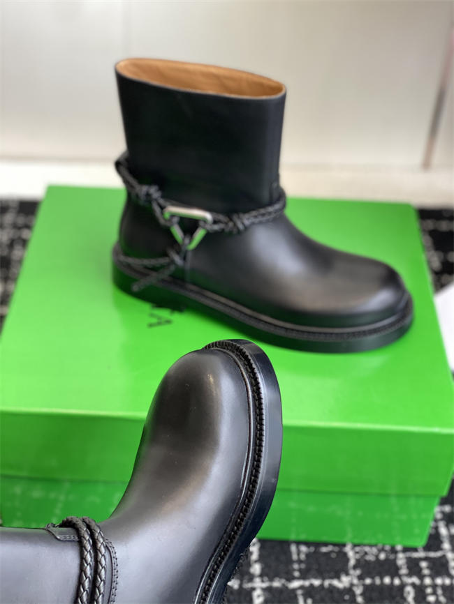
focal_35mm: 52
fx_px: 909
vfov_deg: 36.8
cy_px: 302
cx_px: 227
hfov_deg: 28.0
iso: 64
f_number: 2
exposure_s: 1/122
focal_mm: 6
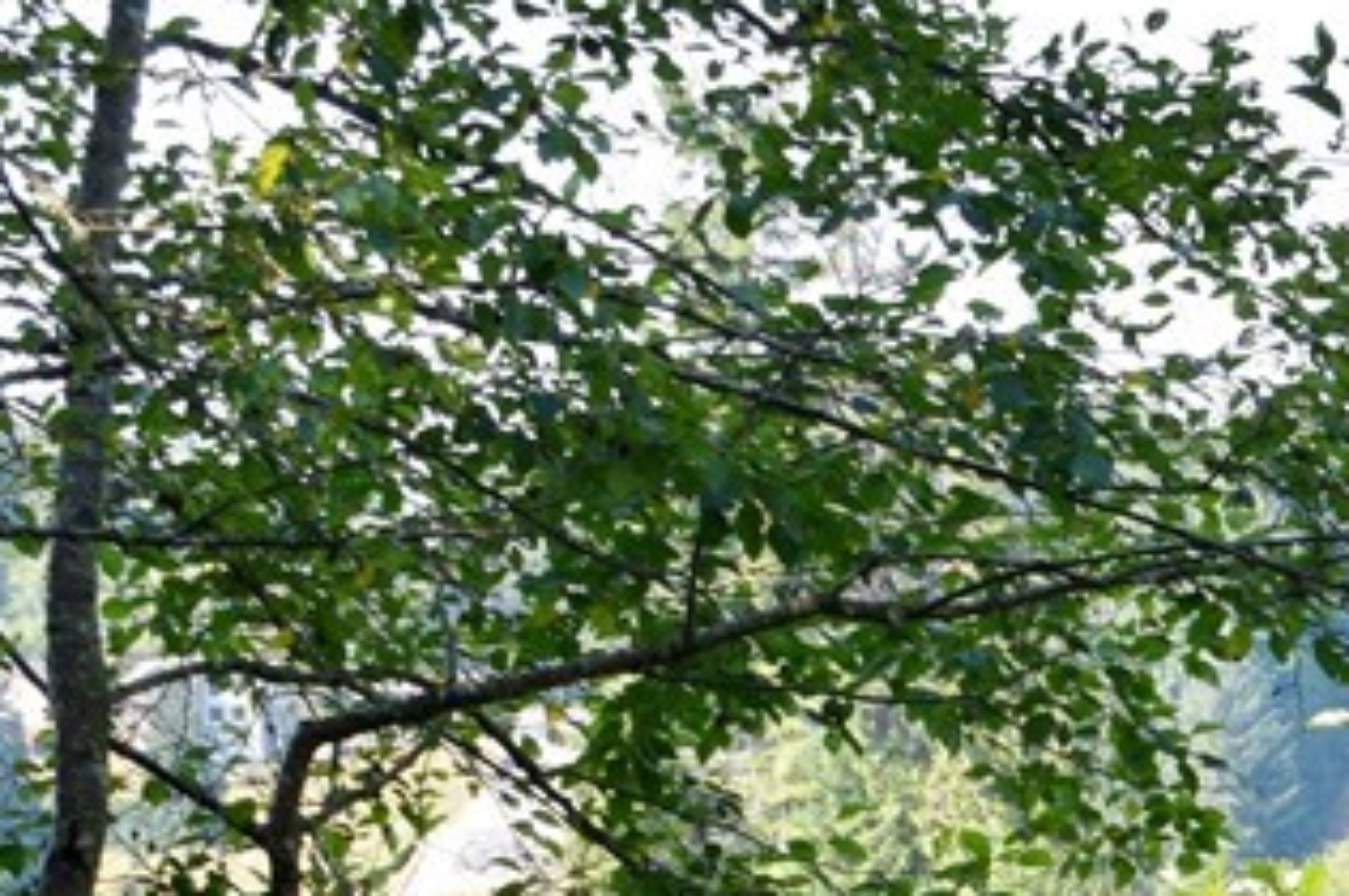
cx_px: 1716
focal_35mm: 258
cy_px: 1387
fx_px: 9658
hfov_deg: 7.9
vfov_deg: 5.3
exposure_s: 1/250
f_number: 8
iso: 400
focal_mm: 50
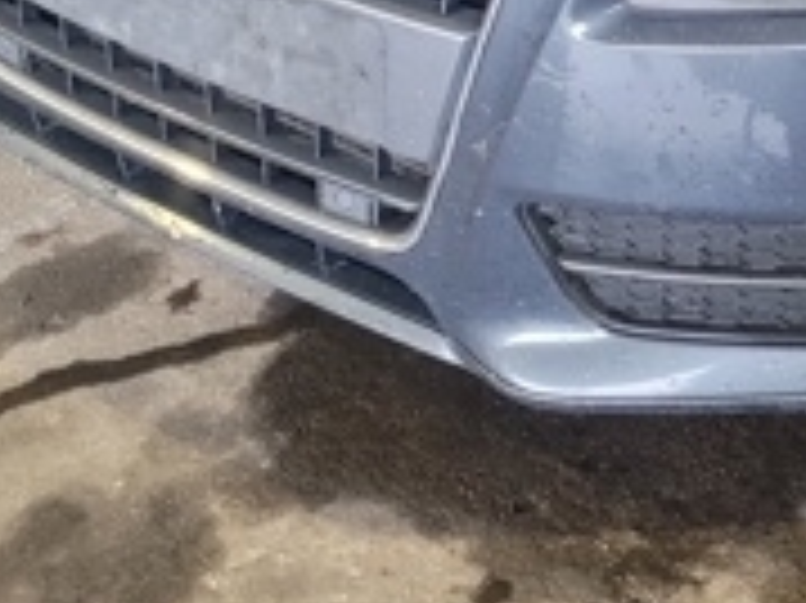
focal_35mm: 93
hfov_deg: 20.1
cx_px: 892
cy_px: -414
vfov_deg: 14.3
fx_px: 2164
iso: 500
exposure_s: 1/50
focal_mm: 5.4
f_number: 1.8
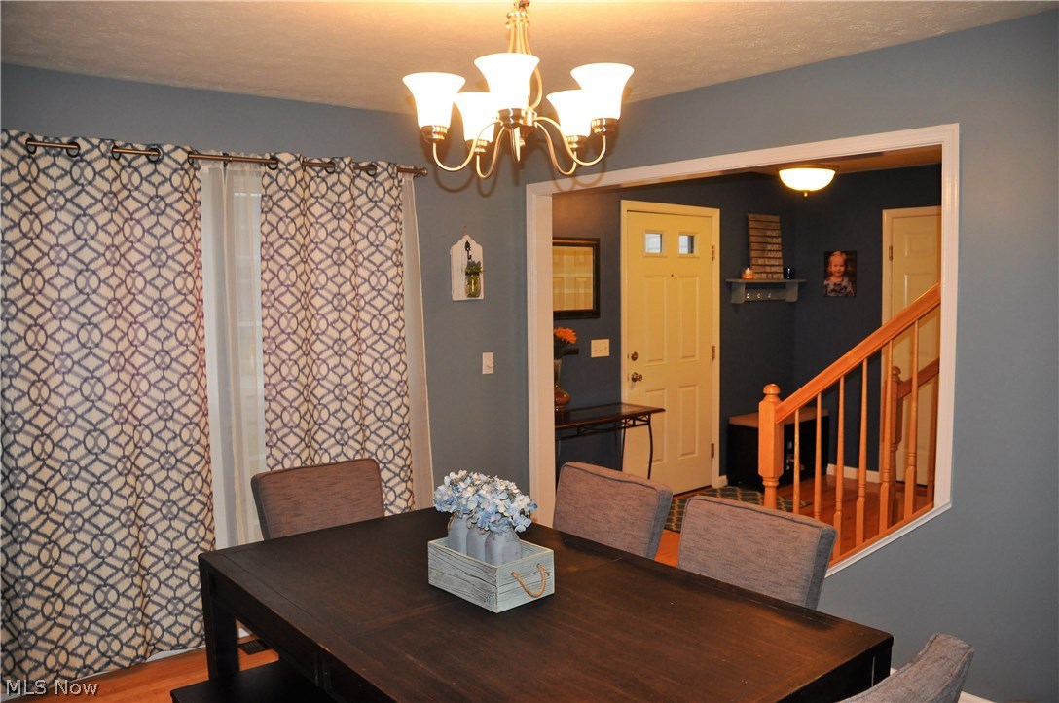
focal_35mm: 30
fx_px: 881
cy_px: 352
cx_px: 530
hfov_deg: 62.0
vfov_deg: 43.5
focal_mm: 20
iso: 800
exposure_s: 1/80
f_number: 3.5
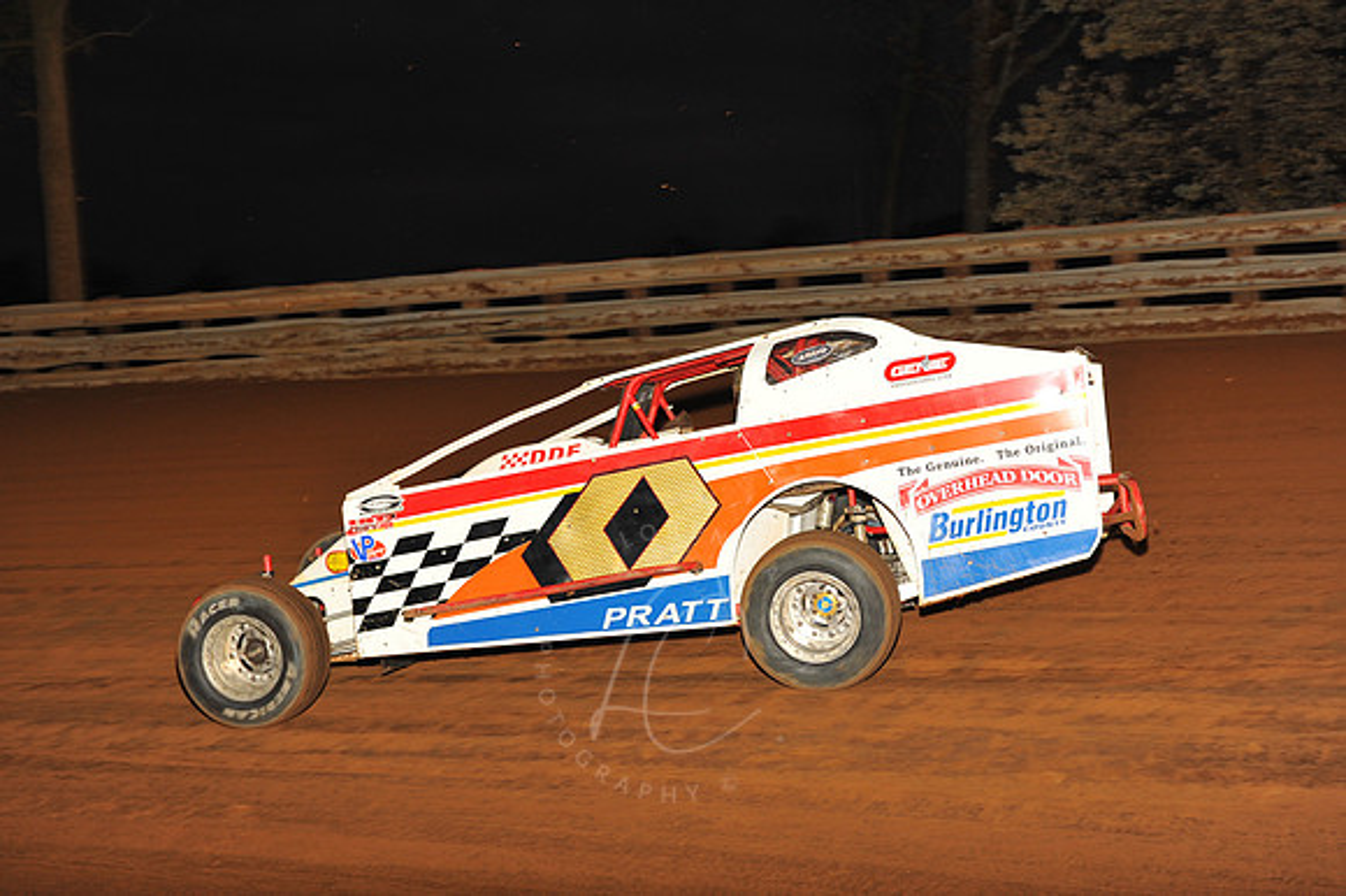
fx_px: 2616
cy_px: 448
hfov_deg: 28.9
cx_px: 673
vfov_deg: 19.4
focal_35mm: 70
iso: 640
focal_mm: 70
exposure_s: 1/320
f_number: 7.1
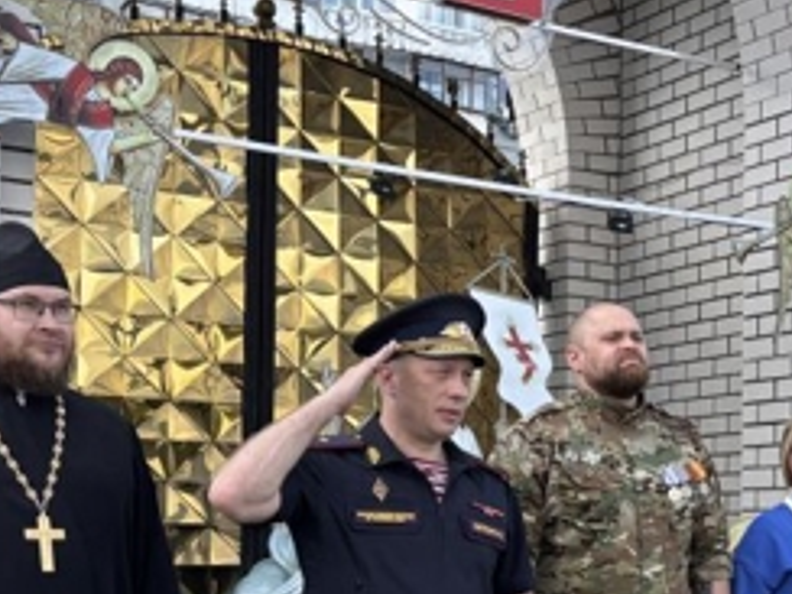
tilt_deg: +2.8
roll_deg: +1.3
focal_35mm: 71
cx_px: 781
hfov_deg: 26.1
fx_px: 1624
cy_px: 493
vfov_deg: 20.4
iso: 50
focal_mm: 5.96
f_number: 1.6
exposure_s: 1/702
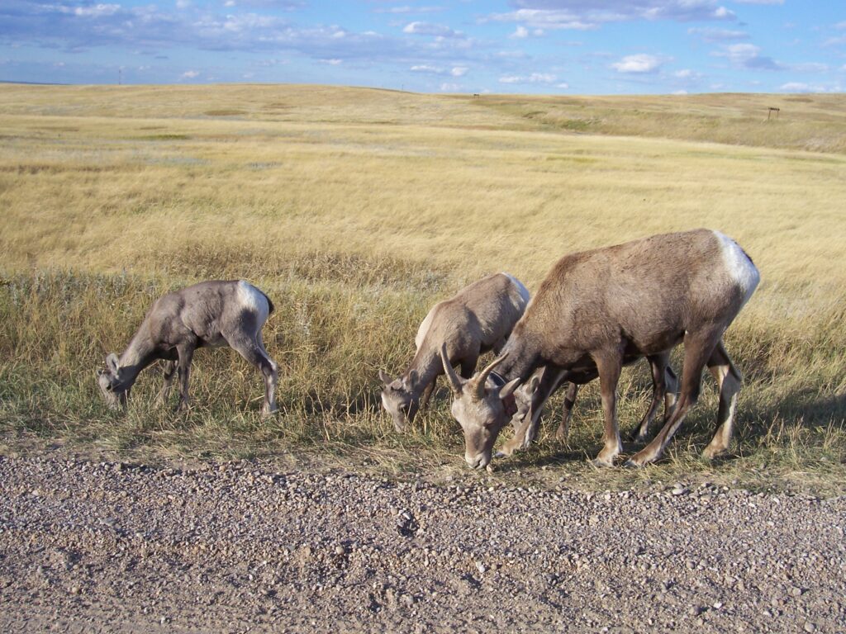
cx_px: 423
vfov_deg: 41.8
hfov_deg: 54.0
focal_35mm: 34
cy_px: 317
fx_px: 831
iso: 80
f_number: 5.6
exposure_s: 1/350
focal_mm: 5.6
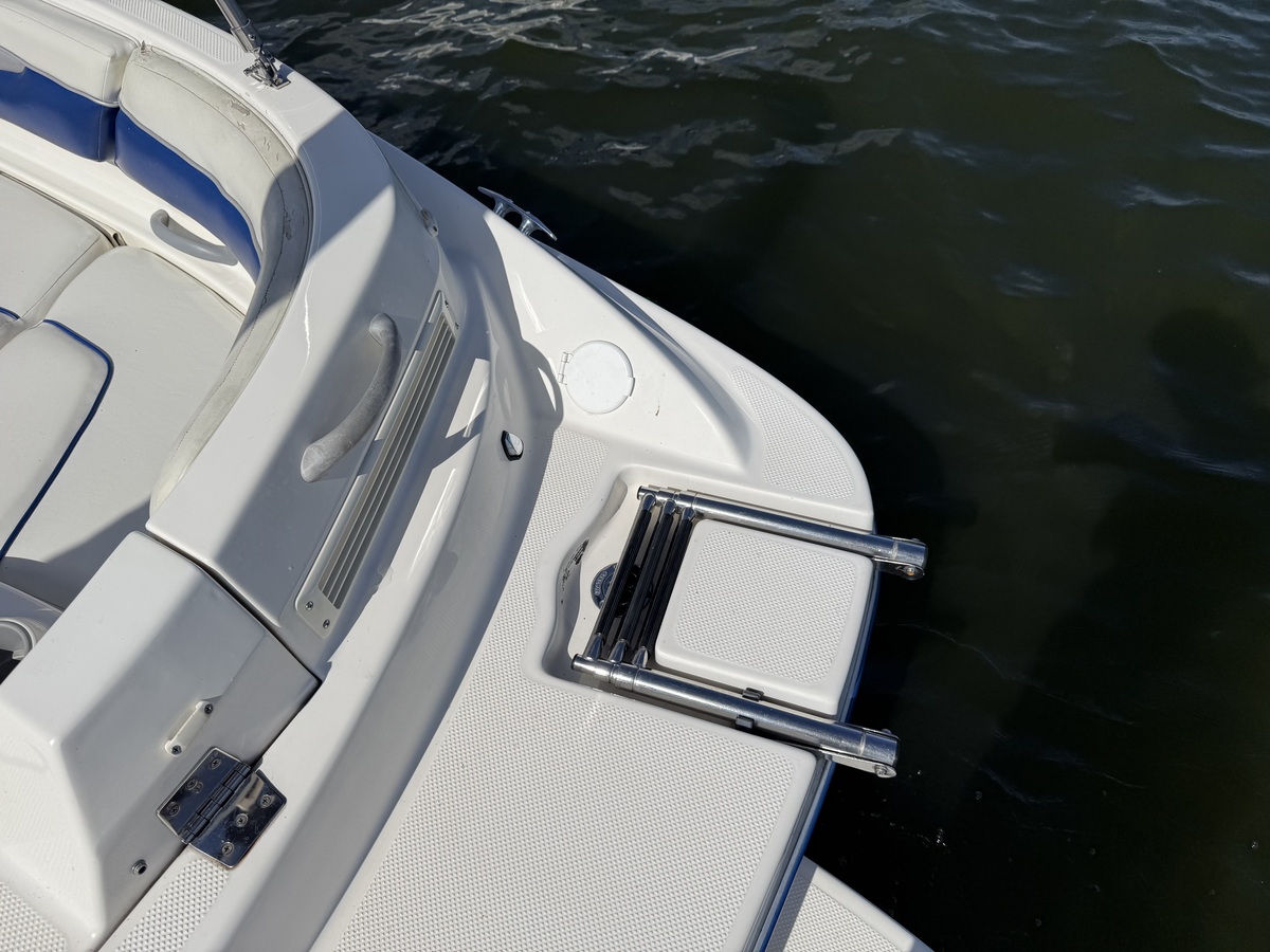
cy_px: 476
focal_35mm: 24
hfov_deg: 71.6
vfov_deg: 56.8
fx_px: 881
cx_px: 635
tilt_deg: -49.4
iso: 64
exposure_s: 1/14286
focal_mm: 6.76
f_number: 1.78
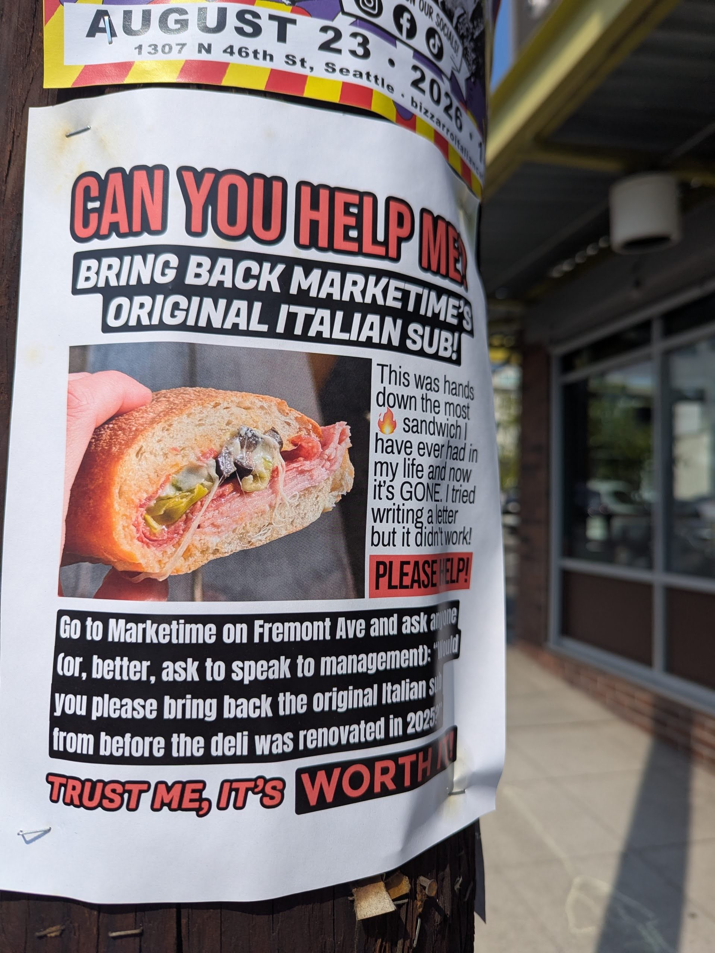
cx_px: 358
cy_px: 476
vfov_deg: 71.6
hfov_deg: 56.8
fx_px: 661
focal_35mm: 24
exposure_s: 1/3650
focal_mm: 6.81
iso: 50
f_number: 1.85
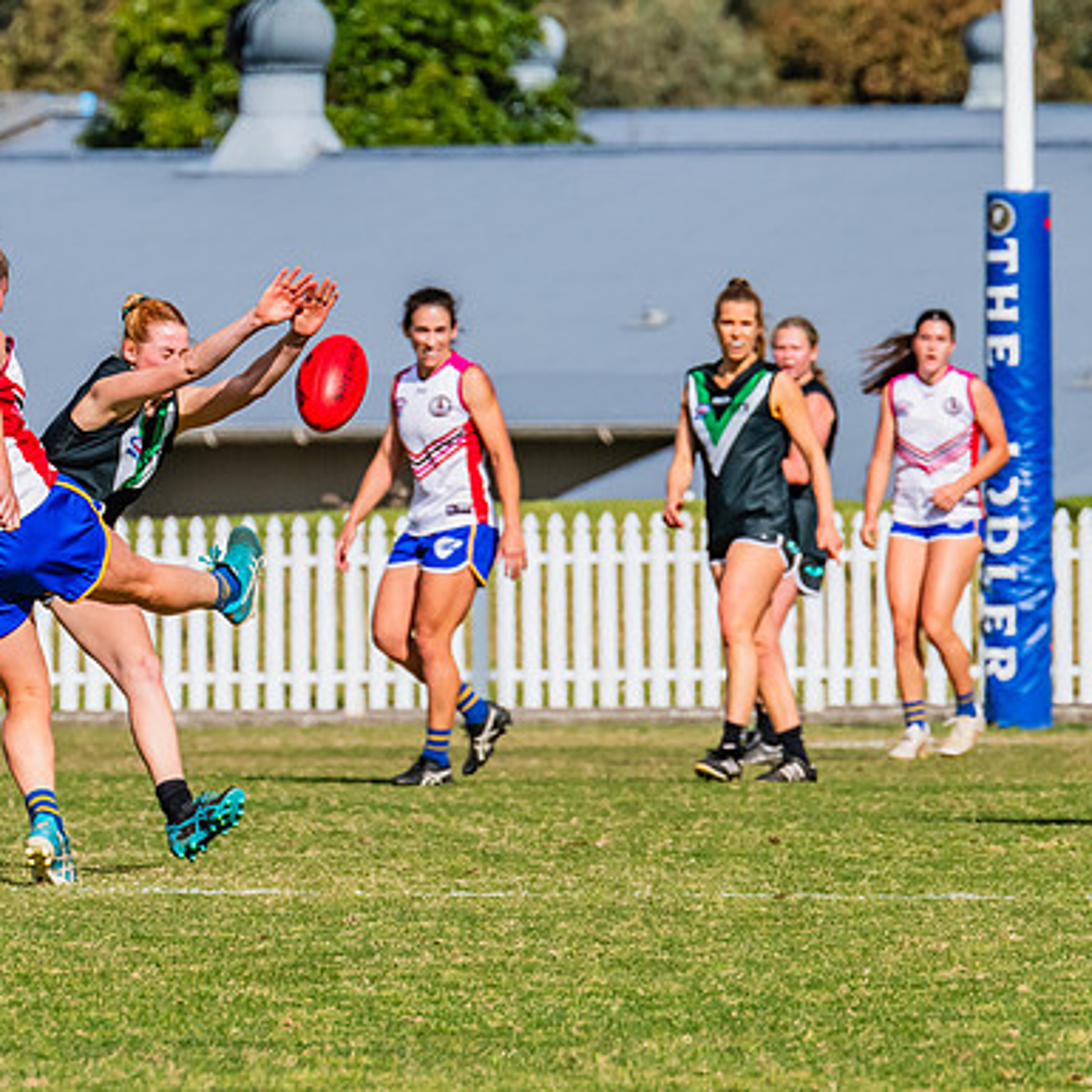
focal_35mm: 780
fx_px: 27838
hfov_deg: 2.2
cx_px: 118
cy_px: 371
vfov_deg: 2.2
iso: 800
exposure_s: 1/1600
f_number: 14
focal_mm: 420
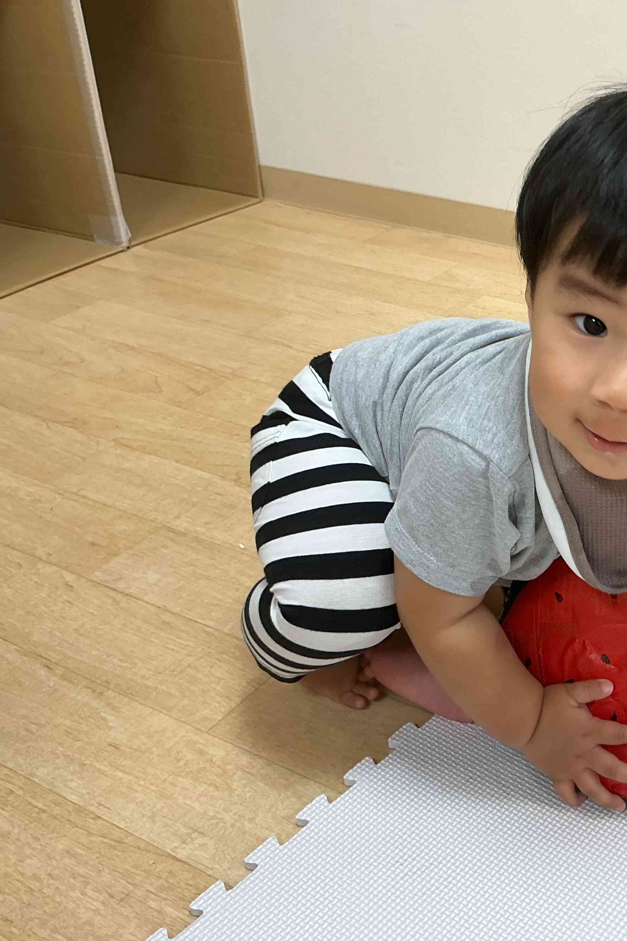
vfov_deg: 47.4
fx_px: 1071
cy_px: 475
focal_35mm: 41
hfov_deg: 30.6
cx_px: 611
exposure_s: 1/120
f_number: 1.8
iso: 40
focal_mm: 3
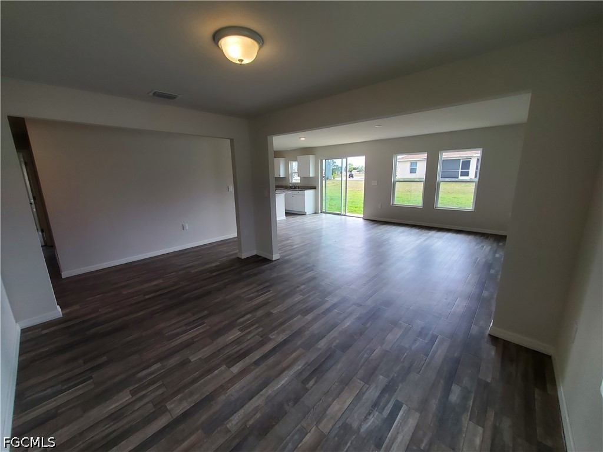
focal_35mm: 13
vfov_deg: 89.9
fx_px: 226
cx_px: 302
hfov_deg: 106.2
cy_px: 226
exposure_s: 1/120
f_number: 2.2
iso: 64
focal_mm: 1.8
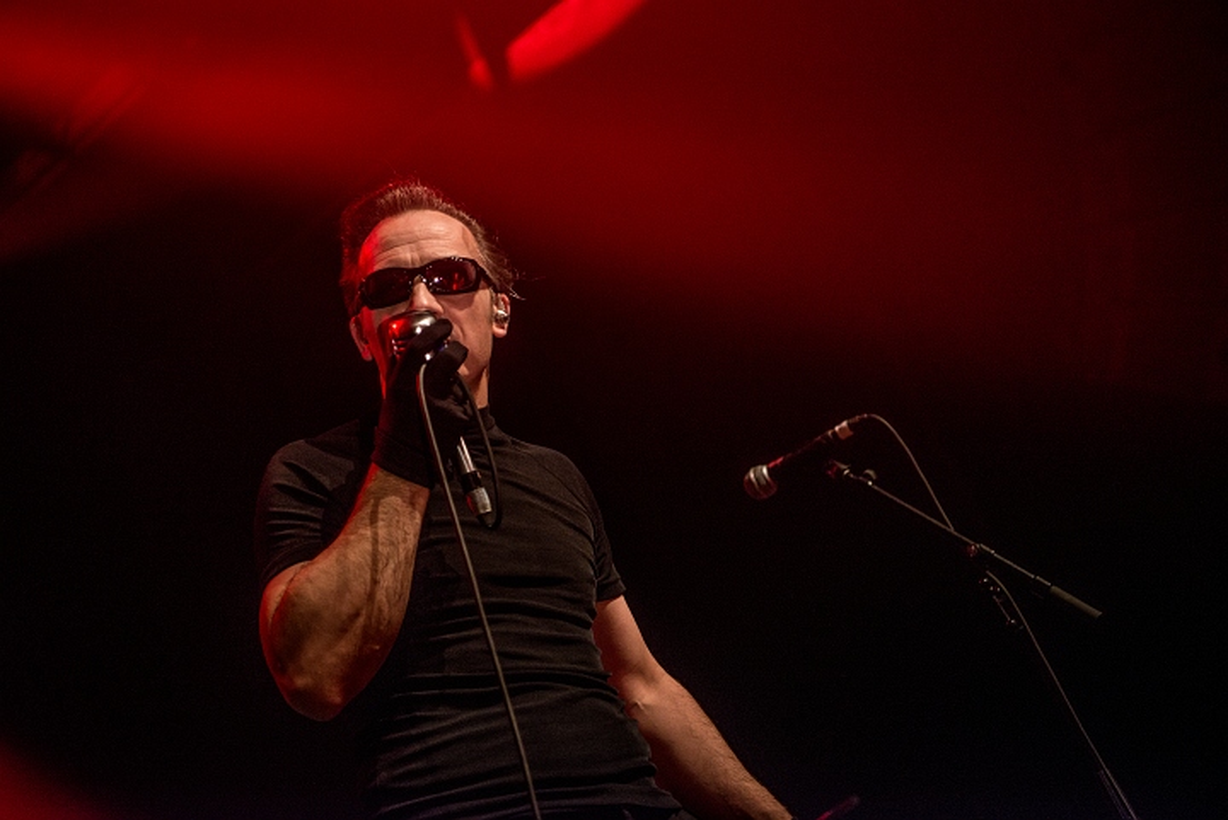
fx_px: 2116
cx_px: 614
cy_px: 410
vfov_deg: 21.9
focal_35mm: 62
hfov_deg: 32.4
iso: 1000
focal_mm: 62
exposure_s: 1/80
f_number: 2.8
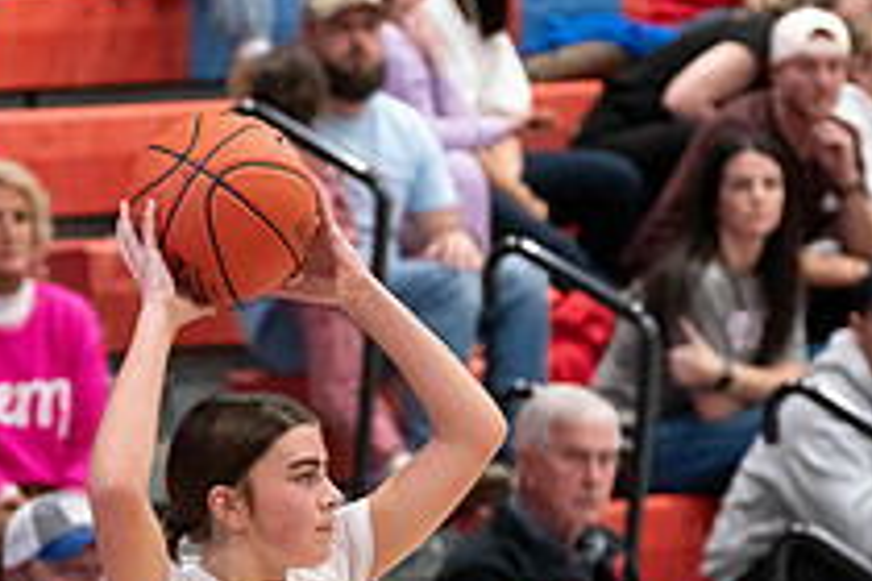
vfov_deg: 4.4
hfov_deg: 6.5
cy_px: 706
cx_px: 246
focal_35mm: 315
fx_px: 7629
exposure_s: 1/1000
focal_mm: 104
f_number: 2.8
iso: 6400
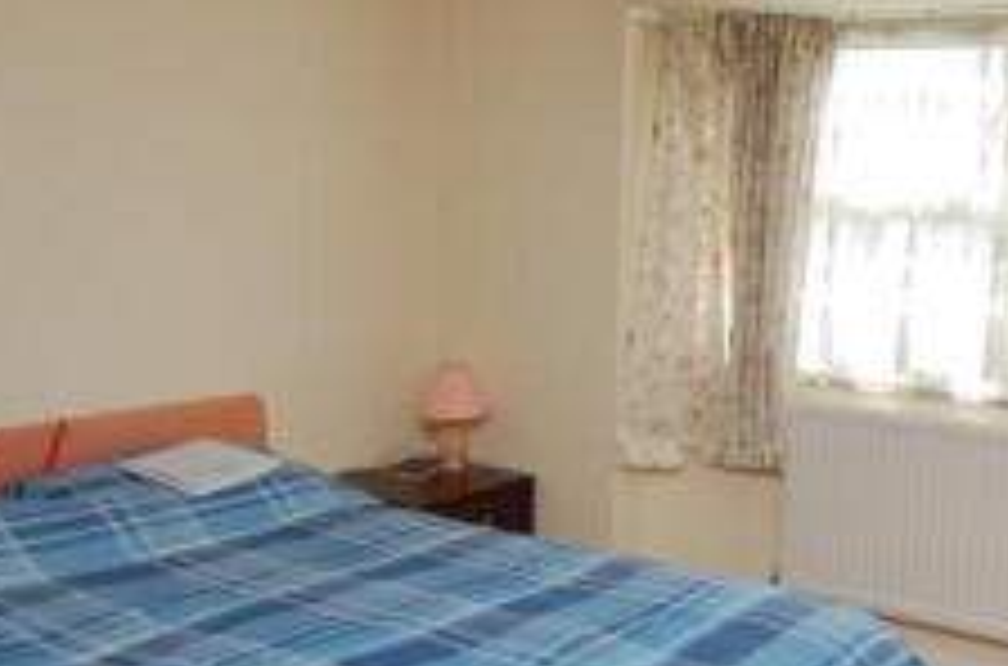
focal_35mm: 44
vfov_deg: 30.3
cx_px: 724
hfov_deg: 43.5
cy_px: 362
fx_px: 1229
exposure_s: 1/400
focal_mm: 10
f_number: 3.5
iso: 200
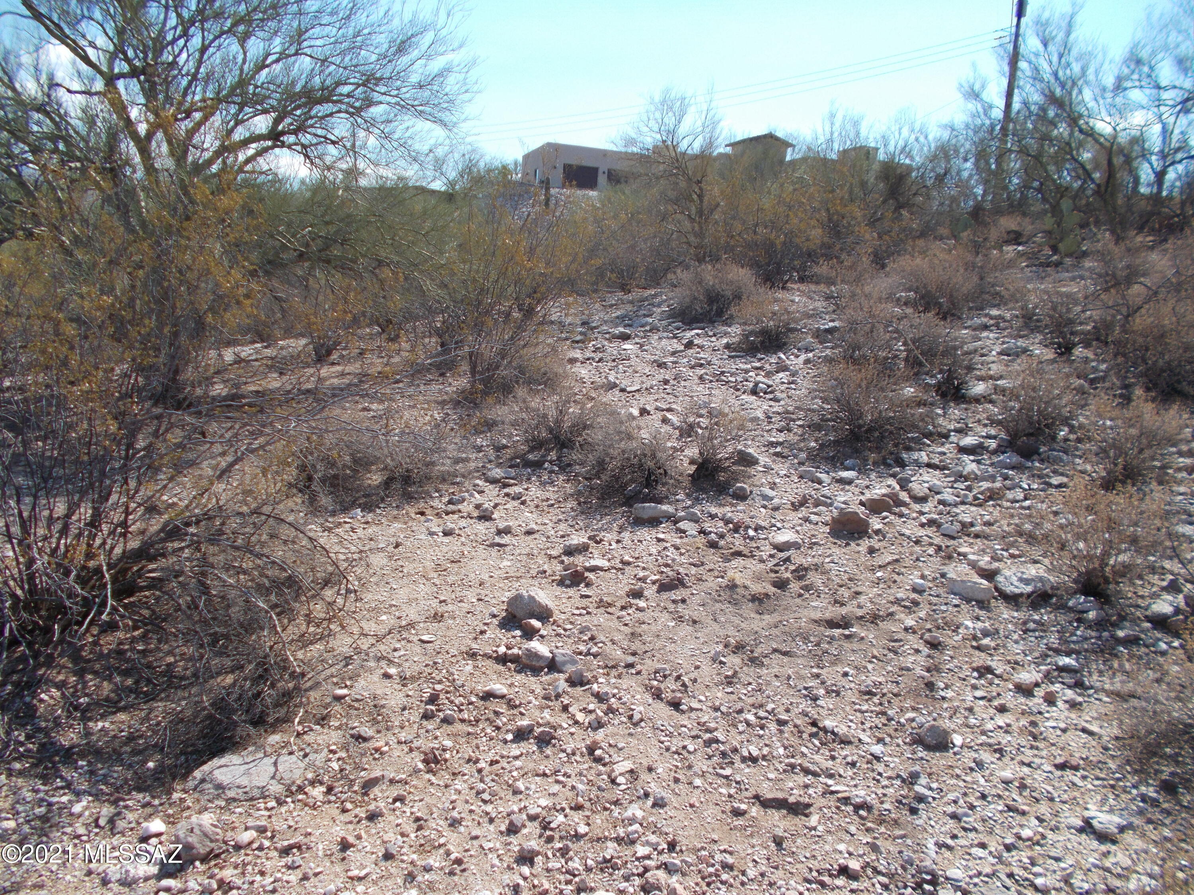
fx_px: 897
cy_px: 448
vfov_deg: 53.1
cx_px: 597
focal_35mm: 26
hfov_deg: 67.3
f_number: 8
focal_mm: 4.6
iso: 80
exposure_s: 1/125
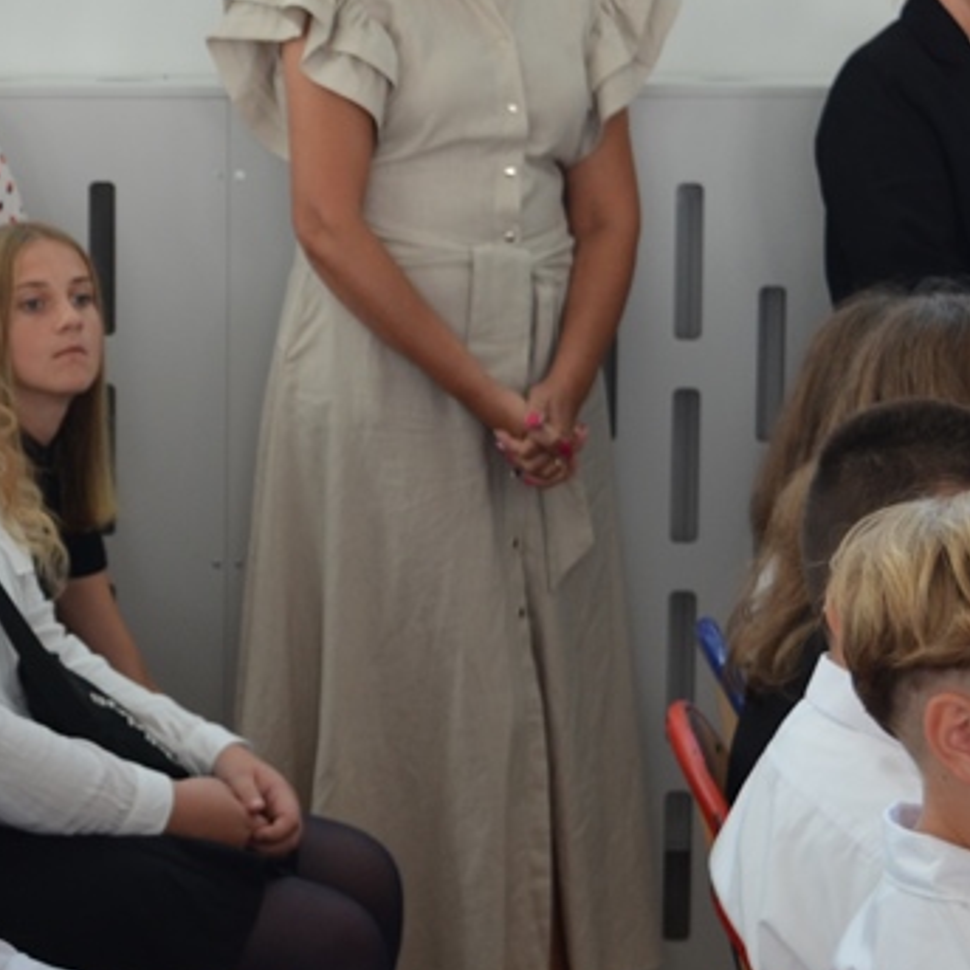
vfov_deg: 14.9
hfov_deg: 14.4
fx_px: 3718
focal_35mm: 117
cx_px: -197
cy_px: 386
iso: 400
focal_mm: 31
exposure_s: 1/125
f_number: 5.6
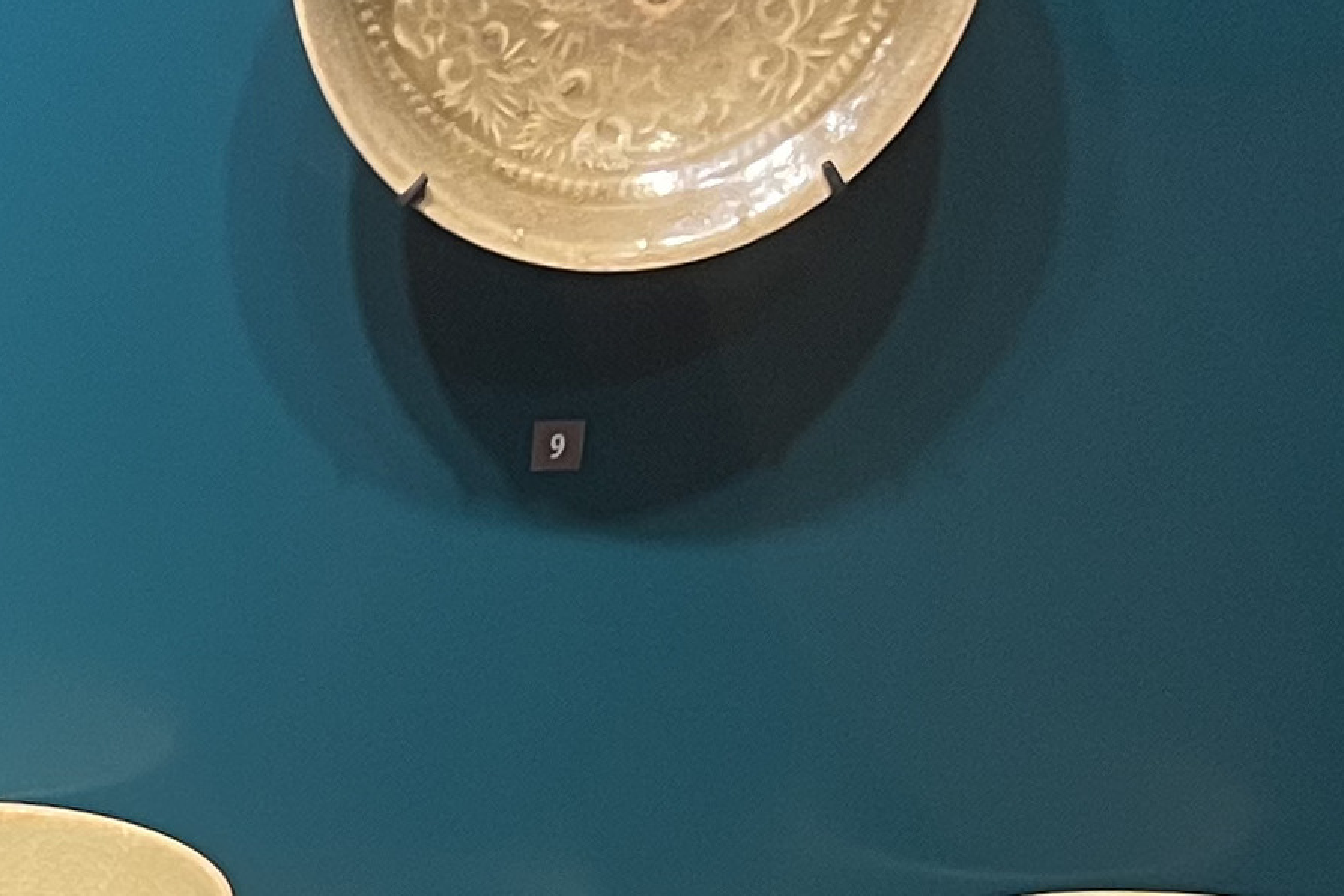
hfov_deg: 16.1
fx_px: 4517
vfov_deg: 10.6
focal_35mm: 121
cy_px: 1624
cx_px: -391
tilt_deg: -28.9
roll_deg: +1.0
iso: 320
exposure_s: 1/50
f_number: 1.5
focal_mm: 5.7
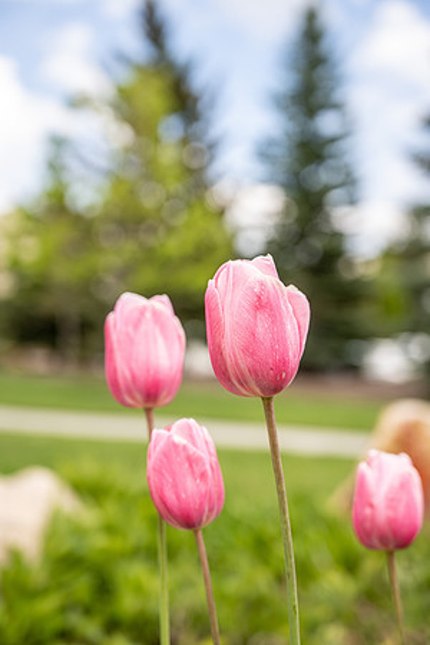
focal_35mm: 55
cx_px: 215
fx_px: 985
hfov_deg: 24.6
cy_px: 322
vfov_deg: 36.2
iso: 160
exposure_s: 1/400
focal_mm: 55
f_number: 4
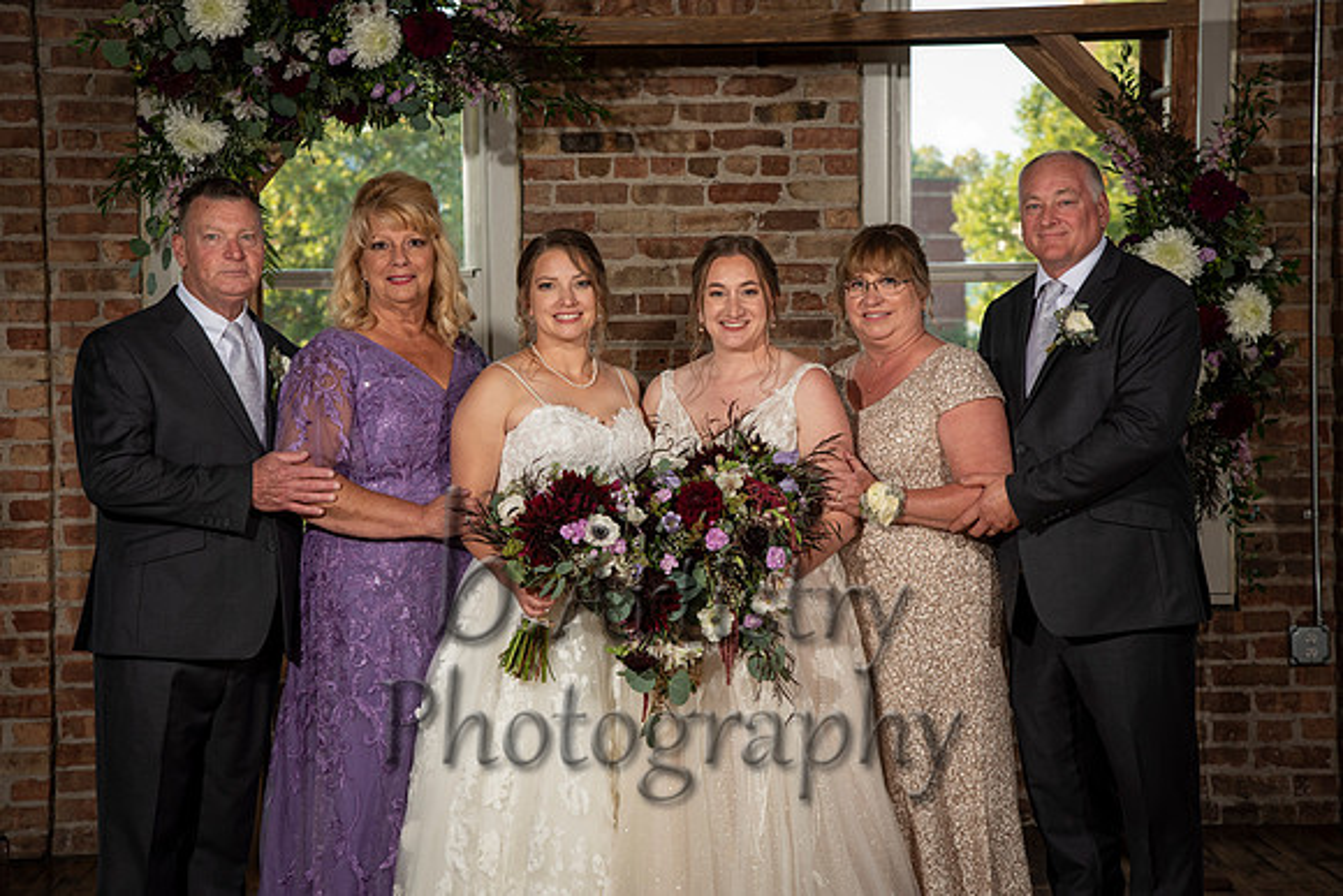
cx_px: 682
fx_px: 3339
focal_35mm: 89
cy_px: 434
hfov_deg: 22.7
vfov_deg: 15.3
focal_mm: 86
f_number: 6.3
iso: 400
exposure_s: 1/160
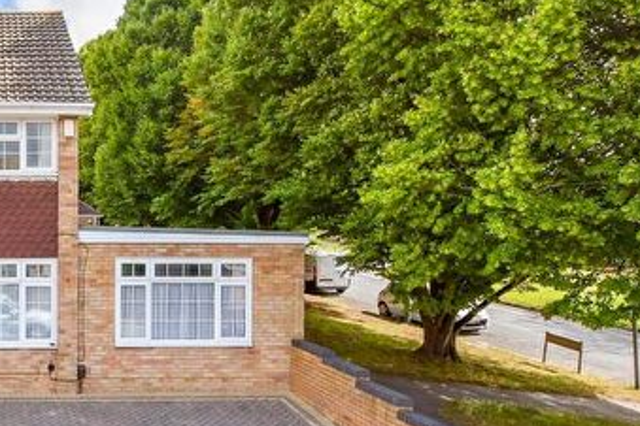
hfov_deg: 49.0
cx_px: -4
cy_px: 274
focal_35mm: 31
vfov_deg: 41.9
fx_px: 551
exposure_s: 1/500
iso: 400
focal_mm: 10
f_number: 8
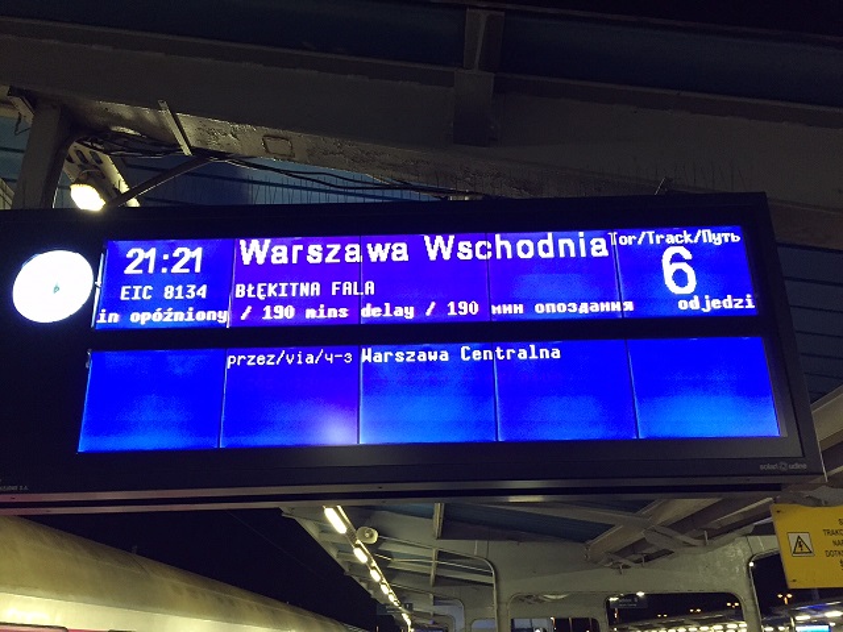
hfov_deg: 61.7
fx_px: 706
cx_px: 422
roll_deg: -0.1
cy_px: 316
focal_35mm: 29
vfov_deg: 48.2
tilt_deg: +25.0
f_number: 2.2
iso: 250
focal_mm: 4.15
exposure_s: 1/17
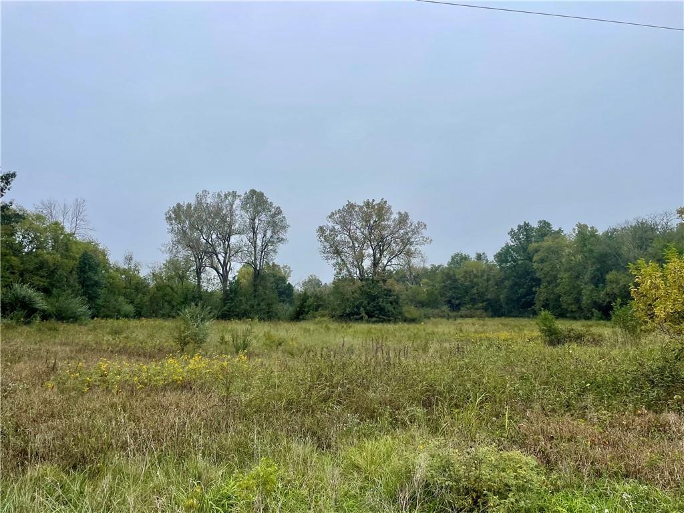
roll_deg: +1.5
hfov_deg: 67.3
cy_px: 256
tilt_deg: +6.8
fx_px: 514
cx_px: 342
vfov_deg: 53.1
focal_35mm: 26
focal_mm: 4.2
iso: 32
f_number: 1.6
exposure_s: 1/410
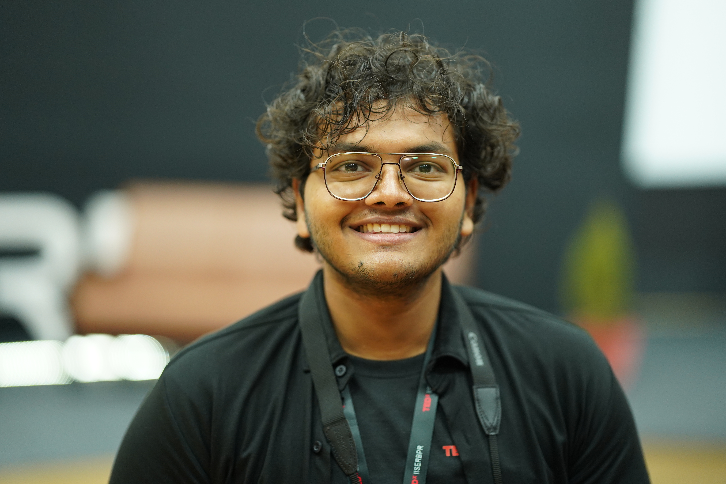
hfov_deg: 23.9
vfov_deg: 16.1
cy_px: 242
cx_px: 363
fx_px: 1714
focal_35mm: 85
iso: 1600
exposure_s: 1/400
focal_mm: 85
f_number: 1.4
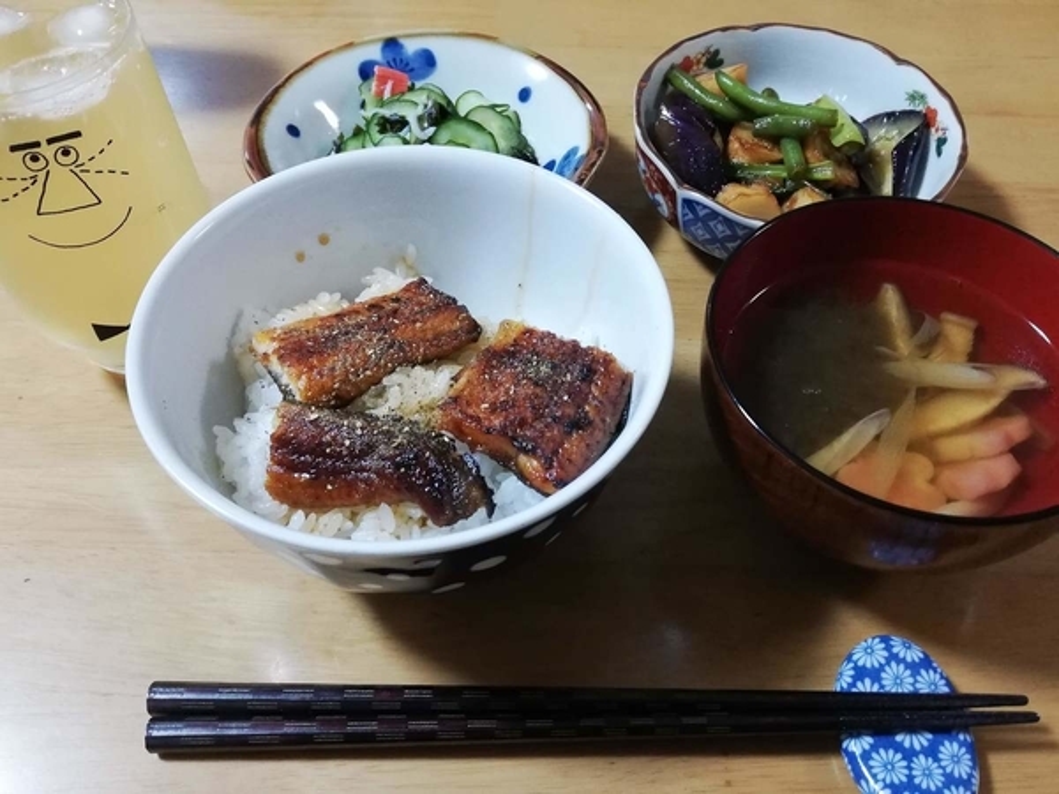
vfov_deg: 44.2
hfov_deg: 56.8
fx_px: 979
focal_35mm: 32
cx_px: 530
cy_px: 397
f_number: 2.2
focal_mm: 3.81
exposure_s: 1/33.3
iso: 400
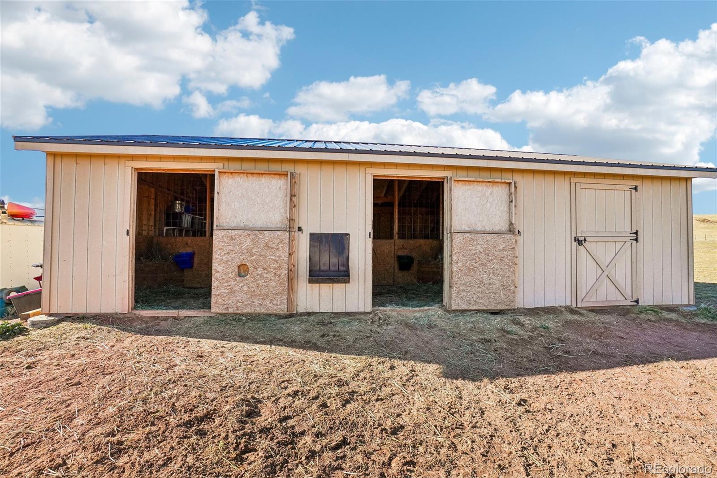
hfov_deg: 100.4
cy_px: 239
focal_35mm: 15
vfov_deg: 77.3
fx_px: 299
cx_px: 358
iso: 400
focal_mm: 10
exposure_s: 1/500
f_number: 8
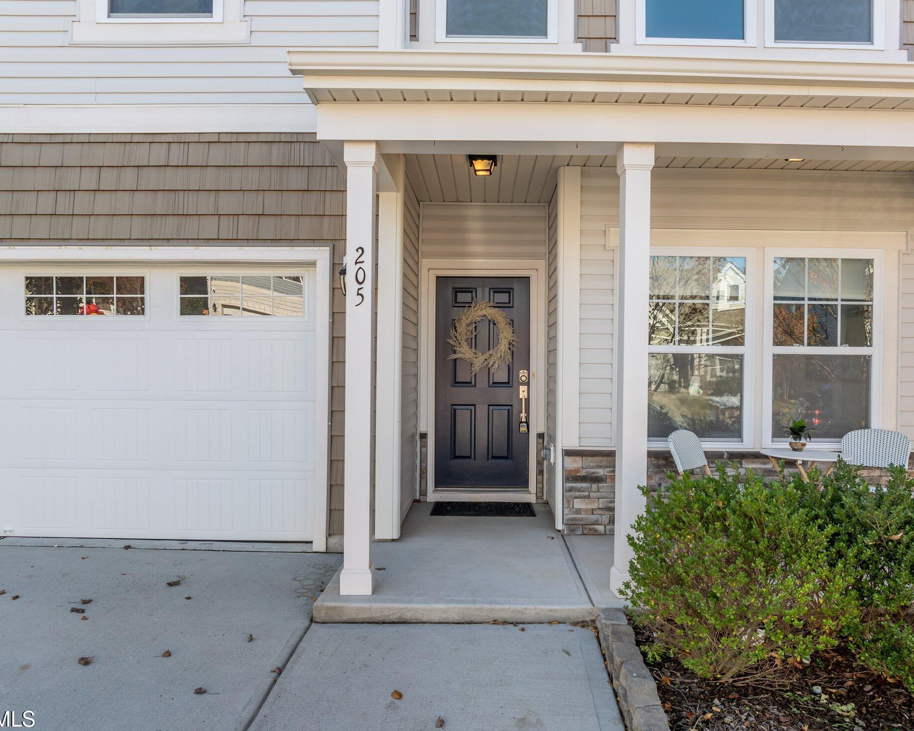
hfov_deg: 66.0
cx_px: 485
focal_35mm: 26
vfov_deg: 54.9
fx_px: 703
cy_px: 373
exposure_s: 1/320
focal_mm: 12.29
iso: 100
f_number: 2.8
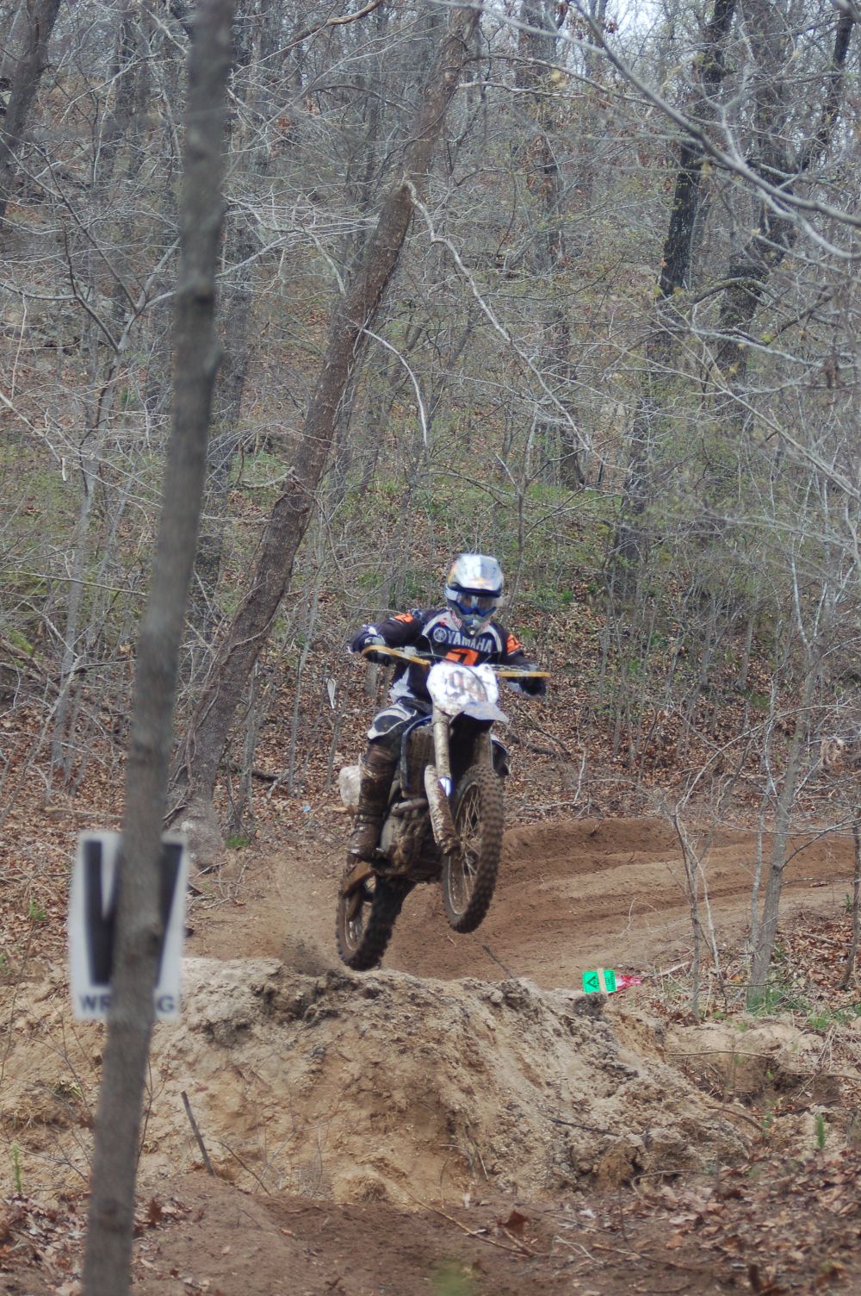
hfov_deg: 13.0
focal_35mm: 105
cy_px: 648
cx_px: 430
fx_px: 3774
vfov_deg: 19.5
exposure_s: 1/640
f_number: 4.5
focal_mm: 70
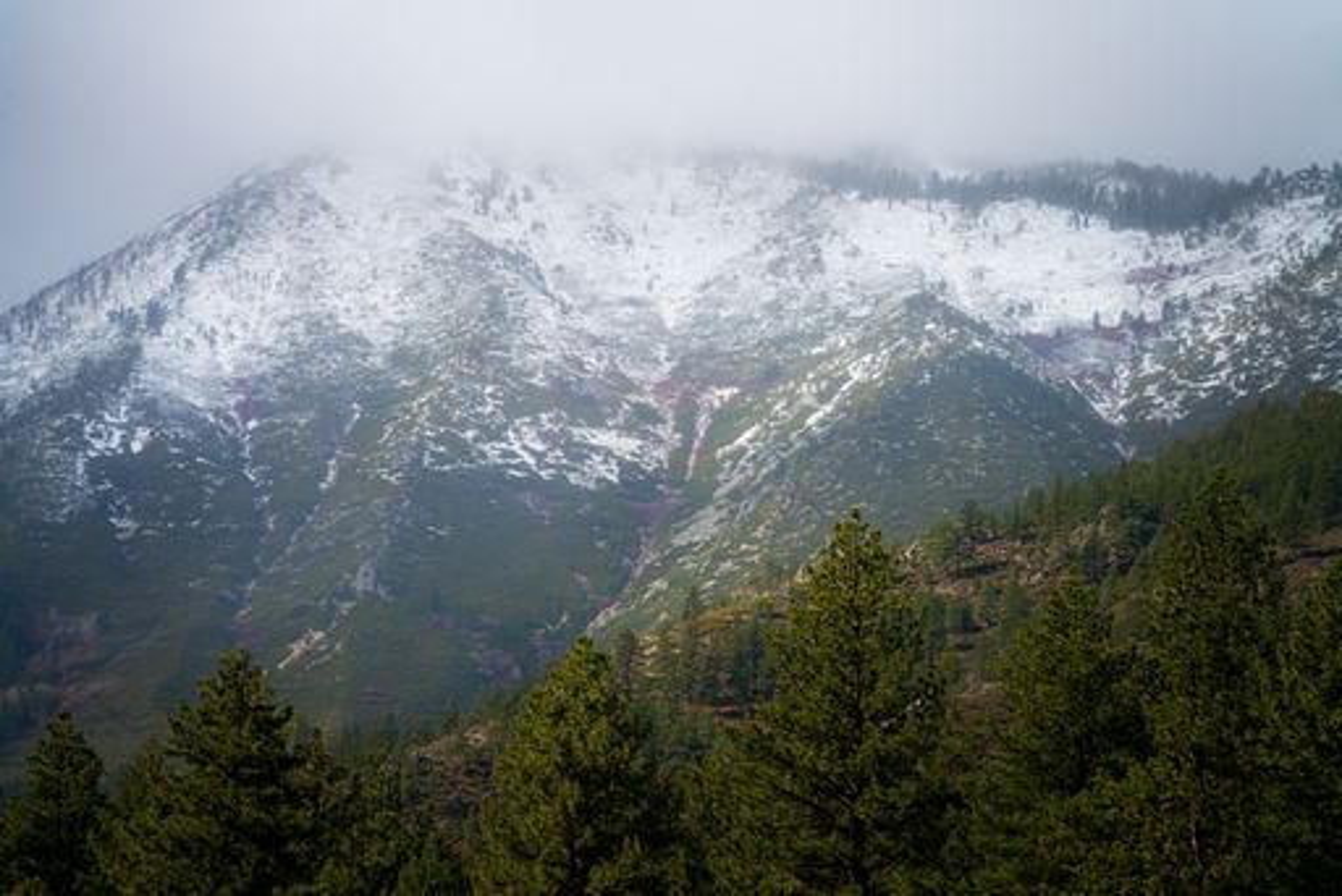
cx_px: 671
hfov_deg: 14.0
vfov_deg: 9.4
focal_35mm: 146
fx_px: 5445
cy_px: 448
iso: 100
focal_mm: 146
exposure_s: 1/80
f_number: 14
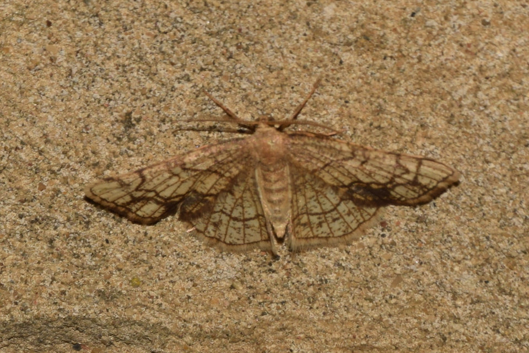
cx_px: 264
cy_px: 176
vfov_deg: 6.5
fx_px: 3086
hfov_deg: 9.8
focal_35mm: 210
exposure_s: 1/200
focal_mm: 140
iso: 100
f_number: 16
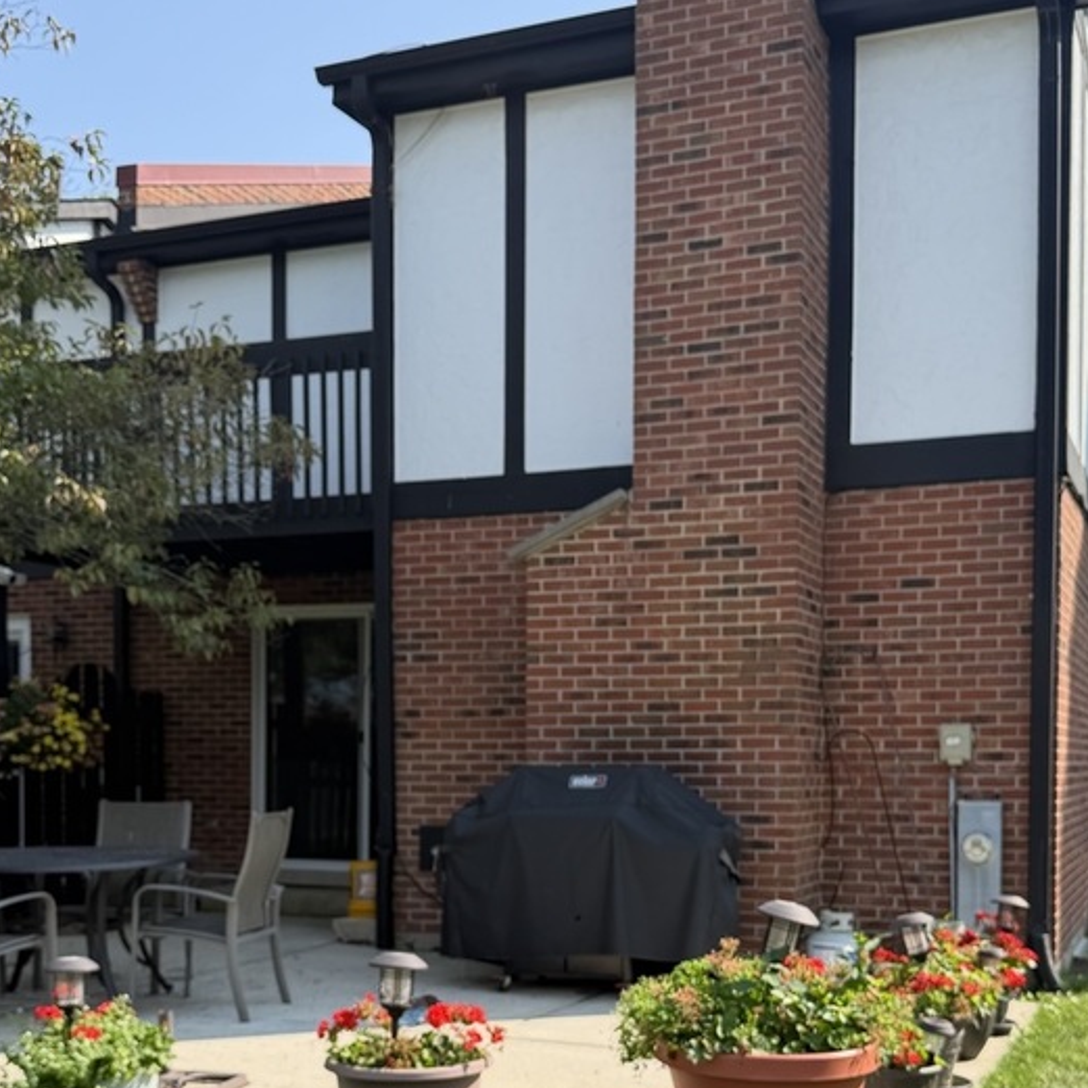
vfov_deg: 37.4
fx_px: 1565
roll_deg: +0.2
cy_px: 810
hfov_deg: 38.3
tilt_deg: -1.3
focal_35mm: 44
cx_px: 524
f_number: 1.78
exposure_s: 1/1174
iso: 80
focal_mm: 6.76
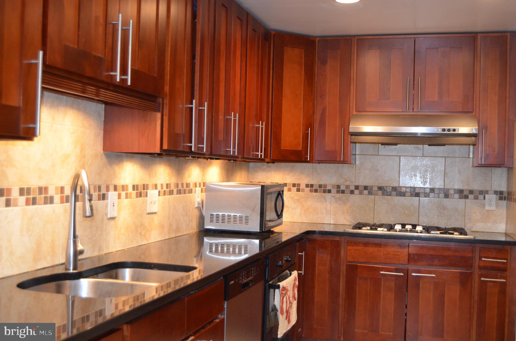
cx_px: 258
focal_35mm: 39
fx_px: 558
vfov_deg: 34.1
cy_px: 170
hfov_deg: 49.6
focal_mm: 26
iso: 1600
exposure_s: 1/60
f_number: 4
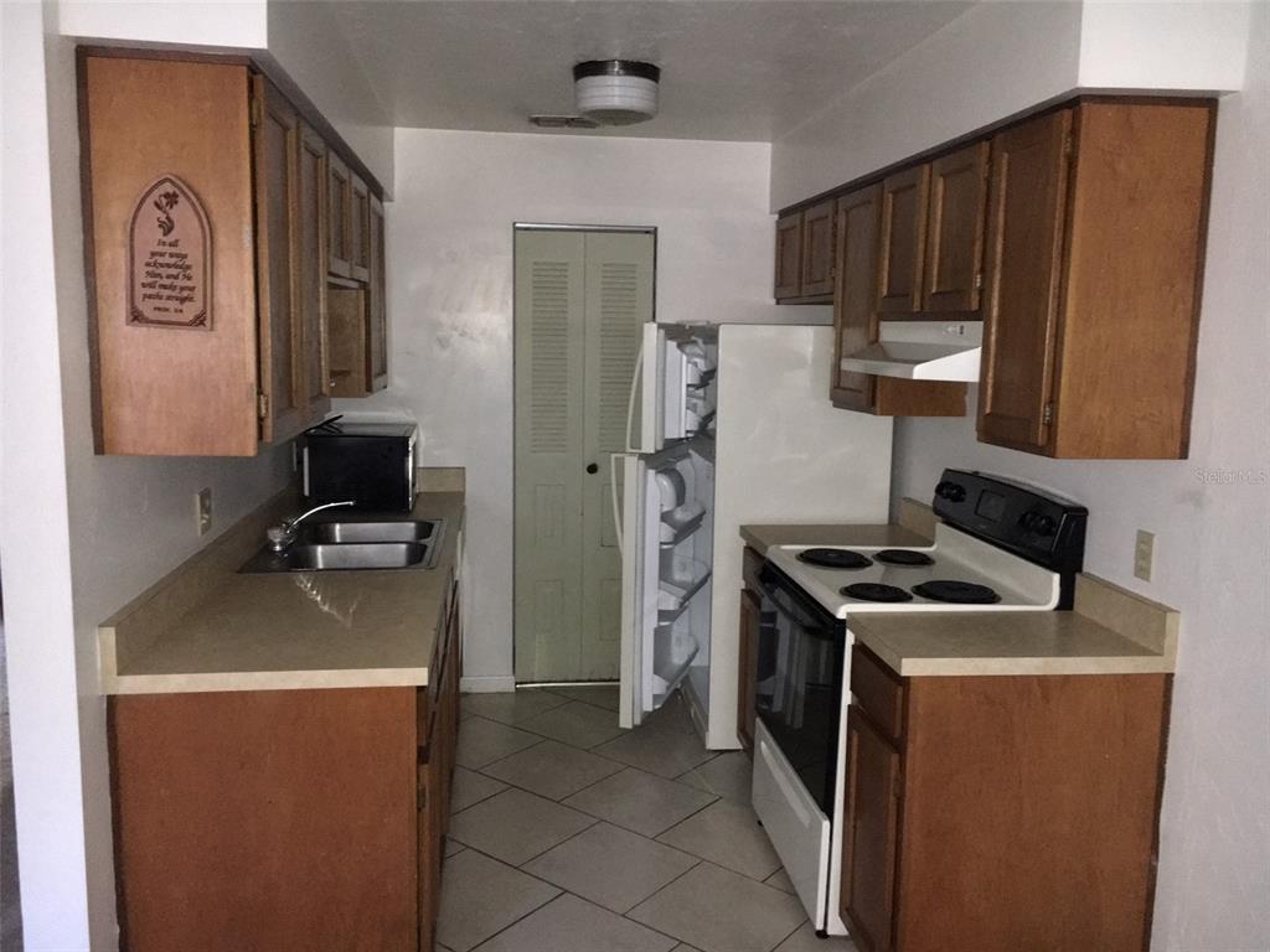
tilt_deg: -7.7
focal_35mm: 29
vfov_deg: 48.2
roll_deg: -0.5
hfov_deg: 61.7
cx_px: 635
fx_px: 1064
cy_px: 476
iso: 320
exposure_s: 1/16
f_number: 2.2
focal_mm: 4.15
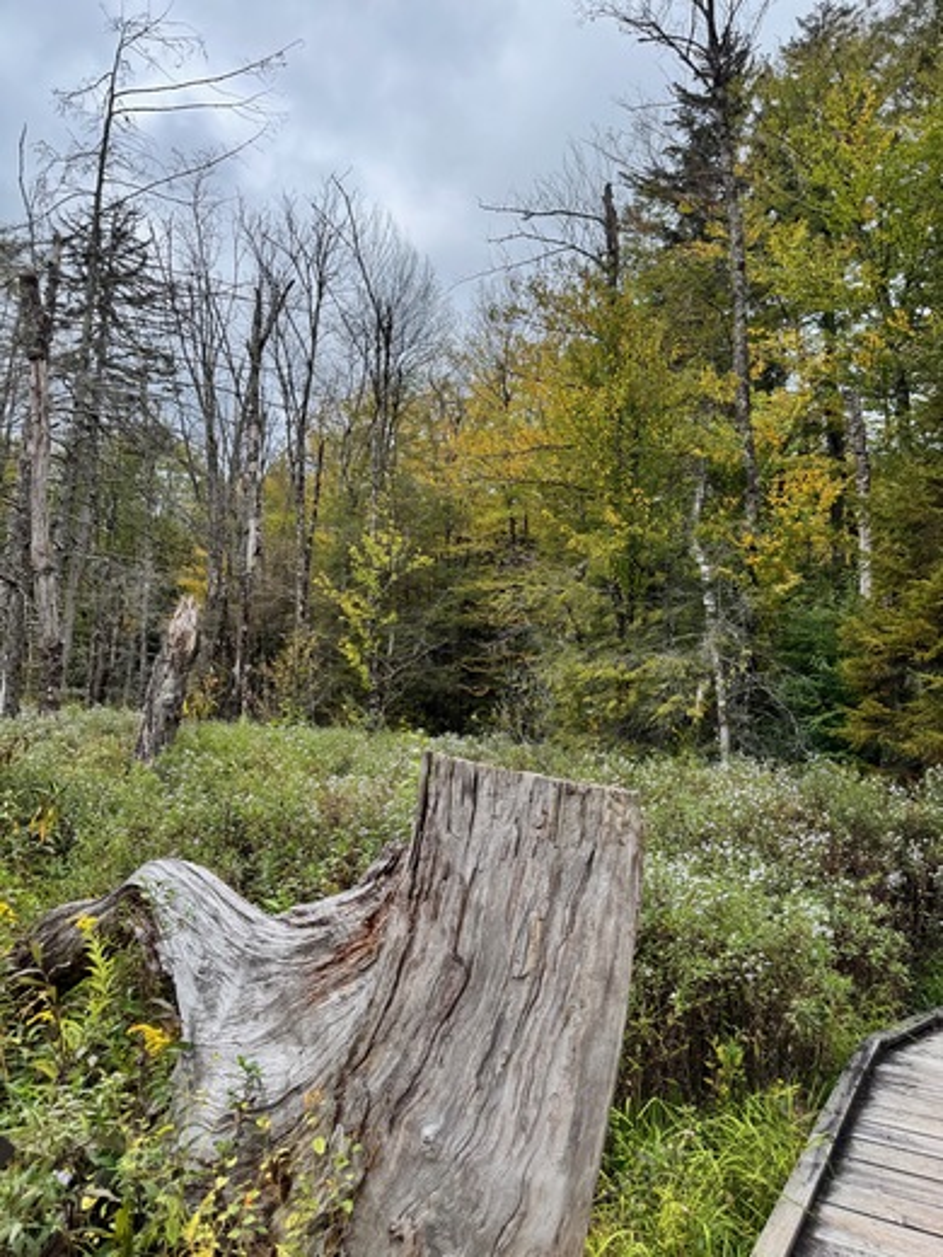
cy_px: 628
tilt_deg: +7.1
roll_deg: -2.3
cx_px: 472
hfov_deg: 56.8
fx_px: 872
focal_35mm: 24
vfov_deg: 71.6
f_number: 1.78
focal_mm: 6.76
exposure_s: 1/1767
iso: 80
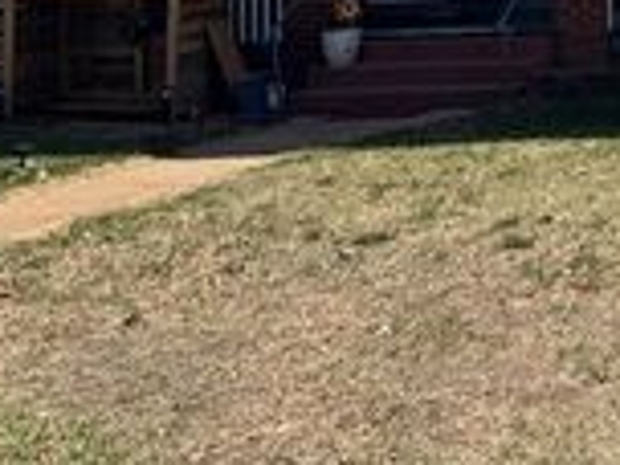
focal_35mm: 79
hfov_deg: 22.6
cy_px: -292
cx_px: 763
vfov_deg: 16.5
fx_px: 1415
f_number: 1.78
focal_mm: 6.76
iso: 80
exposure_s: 1/5348
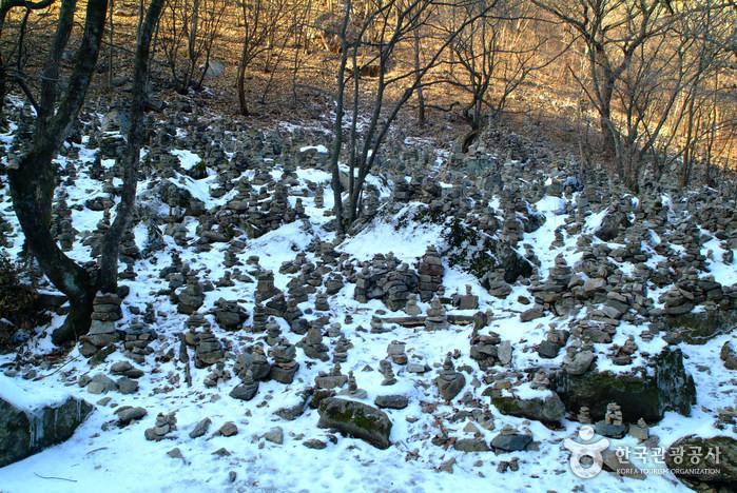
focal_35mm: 30
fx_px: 615
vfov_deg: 43.7
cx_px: 368
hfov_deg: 61.9
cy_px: 246
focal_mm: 20
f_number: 6.7
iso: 400
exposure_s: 1/90
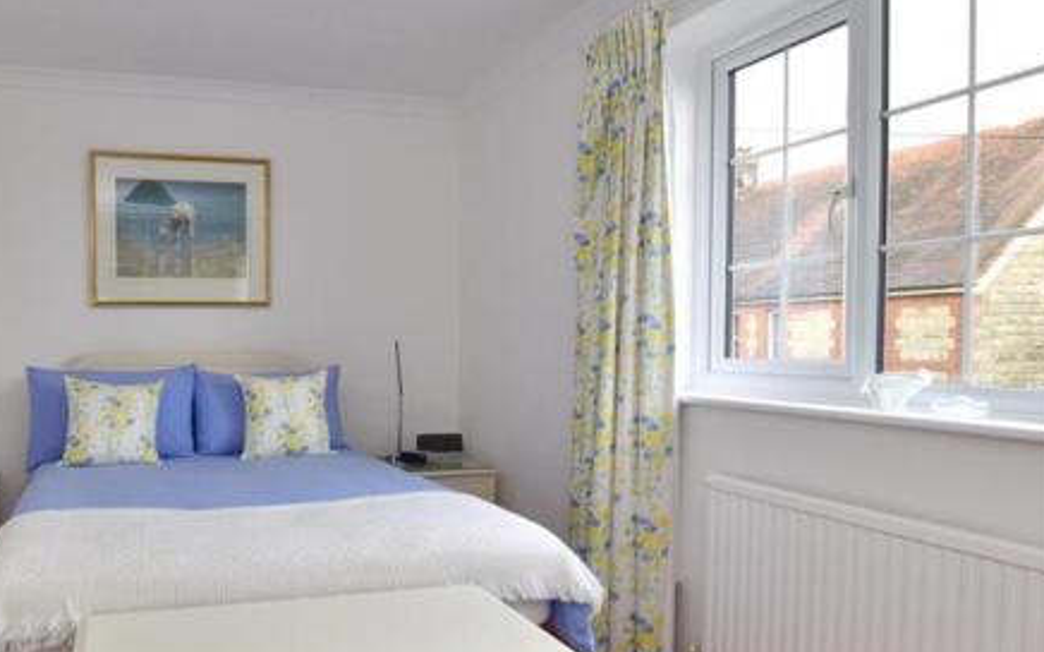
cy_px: 399
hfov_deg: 72.3
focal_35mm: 23
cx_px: 271
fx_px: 654
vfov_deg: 52.5
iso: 200
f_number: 11
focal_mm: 10
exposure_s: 1/50
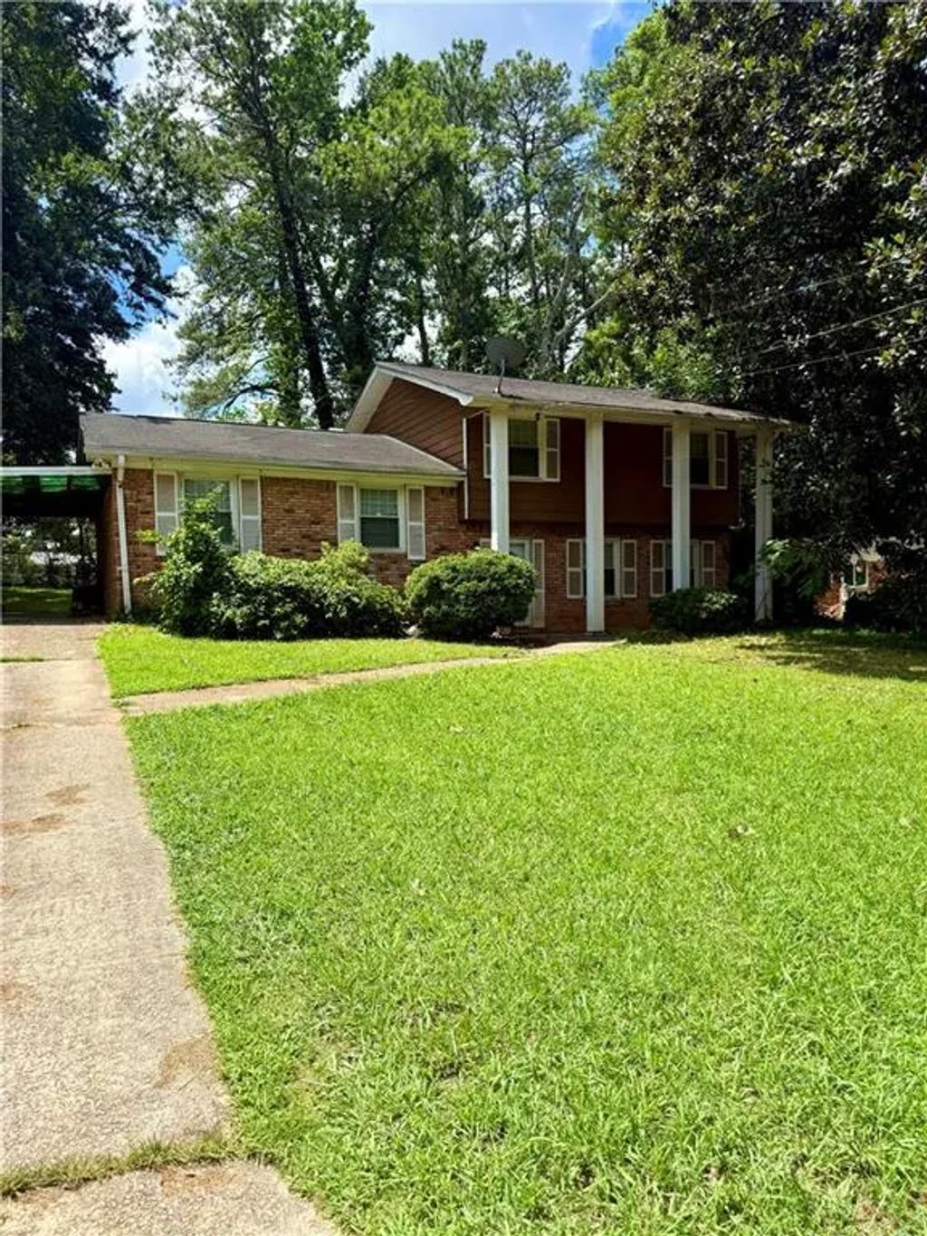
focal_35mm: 24
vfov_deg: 71.6
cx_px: 464
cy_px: 618
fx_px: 857
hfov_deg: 56.8
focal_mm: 6.76
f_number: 1.78
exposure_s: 1/3279
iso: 100
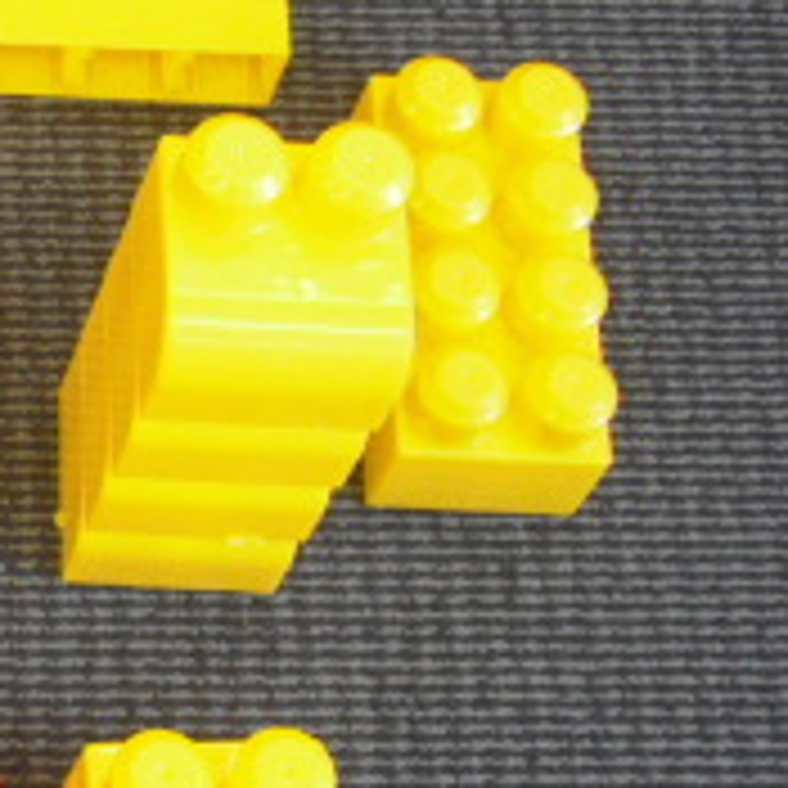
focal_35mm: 123
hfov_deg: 13.2
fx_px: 3168
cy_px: 630
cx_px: -500
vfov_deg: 14.1
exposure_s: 1/80
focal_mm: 6.2
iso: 200
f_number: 2.8
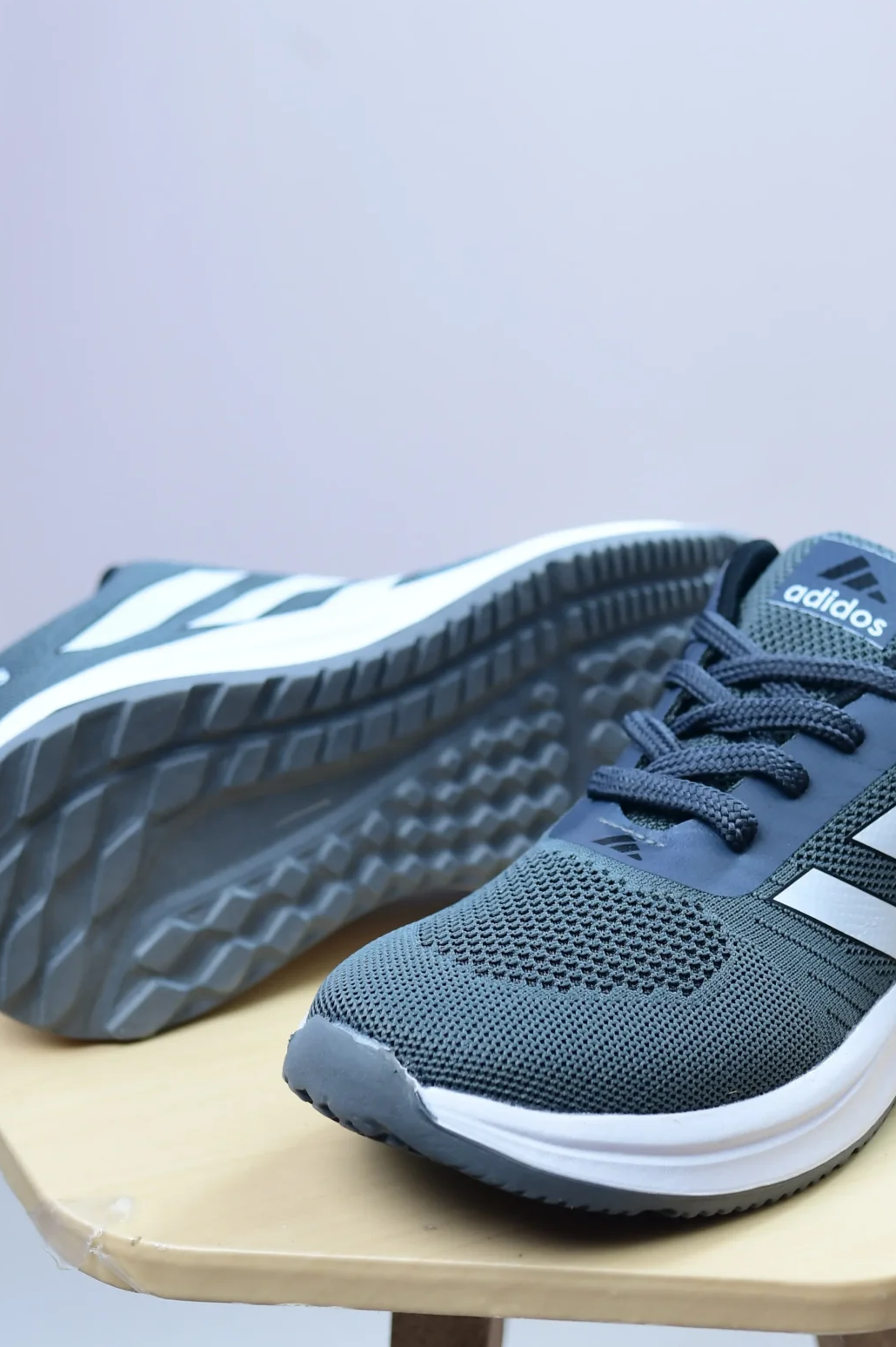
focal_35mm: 86
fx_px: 3215
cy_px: 673
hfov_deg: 15.8
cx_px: 578
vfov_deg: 23.7
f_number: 3.2
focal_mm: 35
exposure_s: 1/125
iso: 250
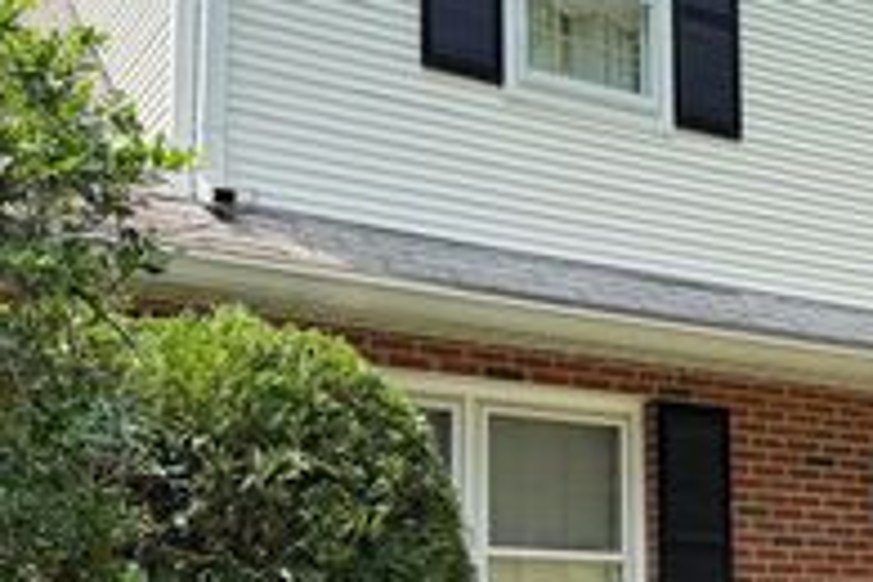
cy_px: 454
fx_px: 1552
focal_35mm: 64
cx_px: 685
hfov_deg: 30.7
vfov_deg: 21.0
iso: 100
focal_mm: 6.76
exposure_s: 1/1410
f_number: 1.78
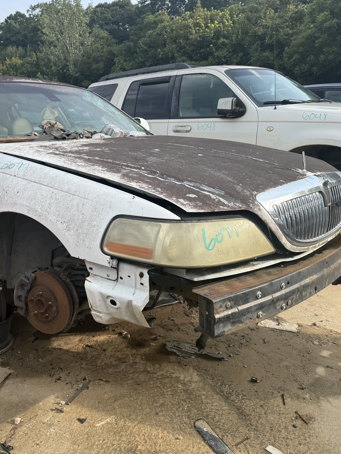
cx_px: 101
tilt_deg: -8.9
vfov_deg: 55.3
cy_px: 220
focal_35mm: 33
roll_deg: +3.3
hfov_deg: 42.1
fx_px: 433
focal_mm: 6.76
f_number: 1.78
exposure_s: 1/2611
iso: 80
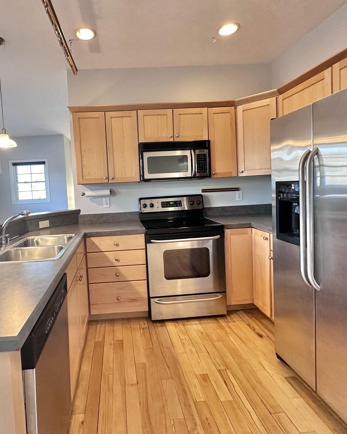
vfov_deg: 80.2
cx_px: 127
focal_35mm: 20
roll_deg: +2.9
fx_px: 257
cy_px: 199
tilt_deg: -3.6
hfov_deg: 66.9
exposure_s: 1/60
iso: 320
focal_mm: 2.22
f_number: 2.2
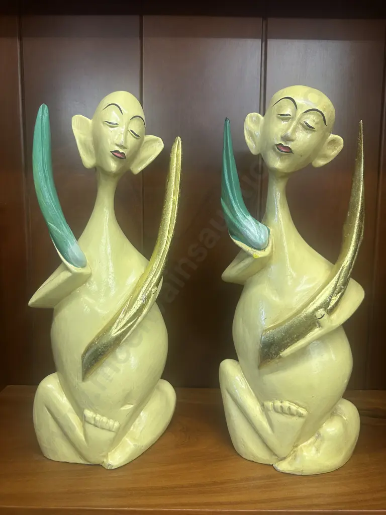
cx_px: 193
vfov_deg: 71.6
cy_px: 258
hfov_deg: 56.8
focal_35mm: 24
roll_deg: -1.1
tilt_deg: -6.8
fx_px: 357
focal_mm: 6.86
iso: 160
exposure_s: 1/100
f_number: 1.78
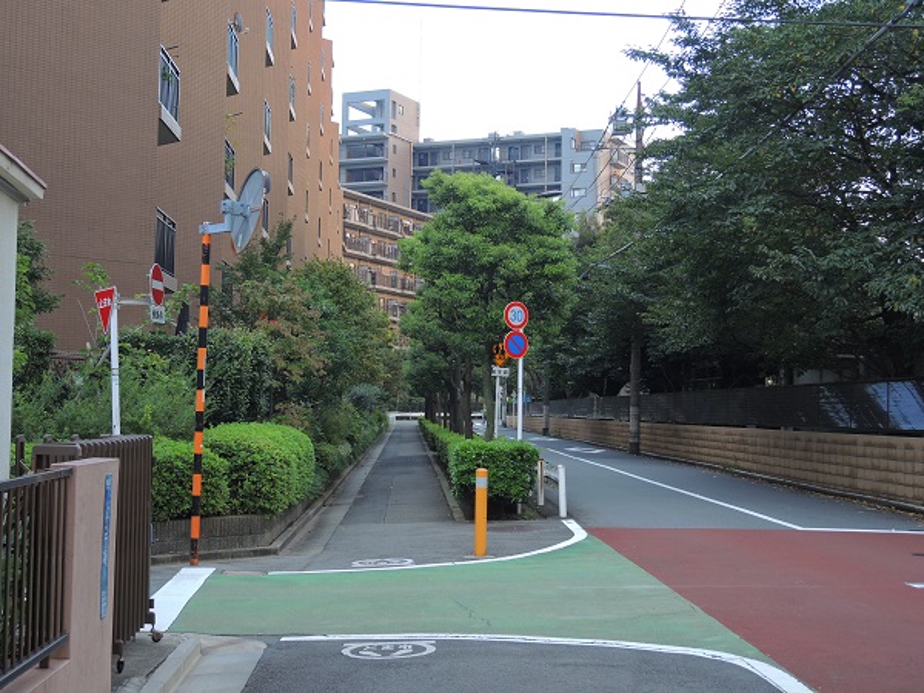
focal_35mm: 50
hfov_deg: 38.2
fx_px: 1335
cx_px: 462
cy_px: 346
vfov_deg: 29.1
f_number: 2.8
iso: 140
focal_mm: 11
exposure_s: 1/50
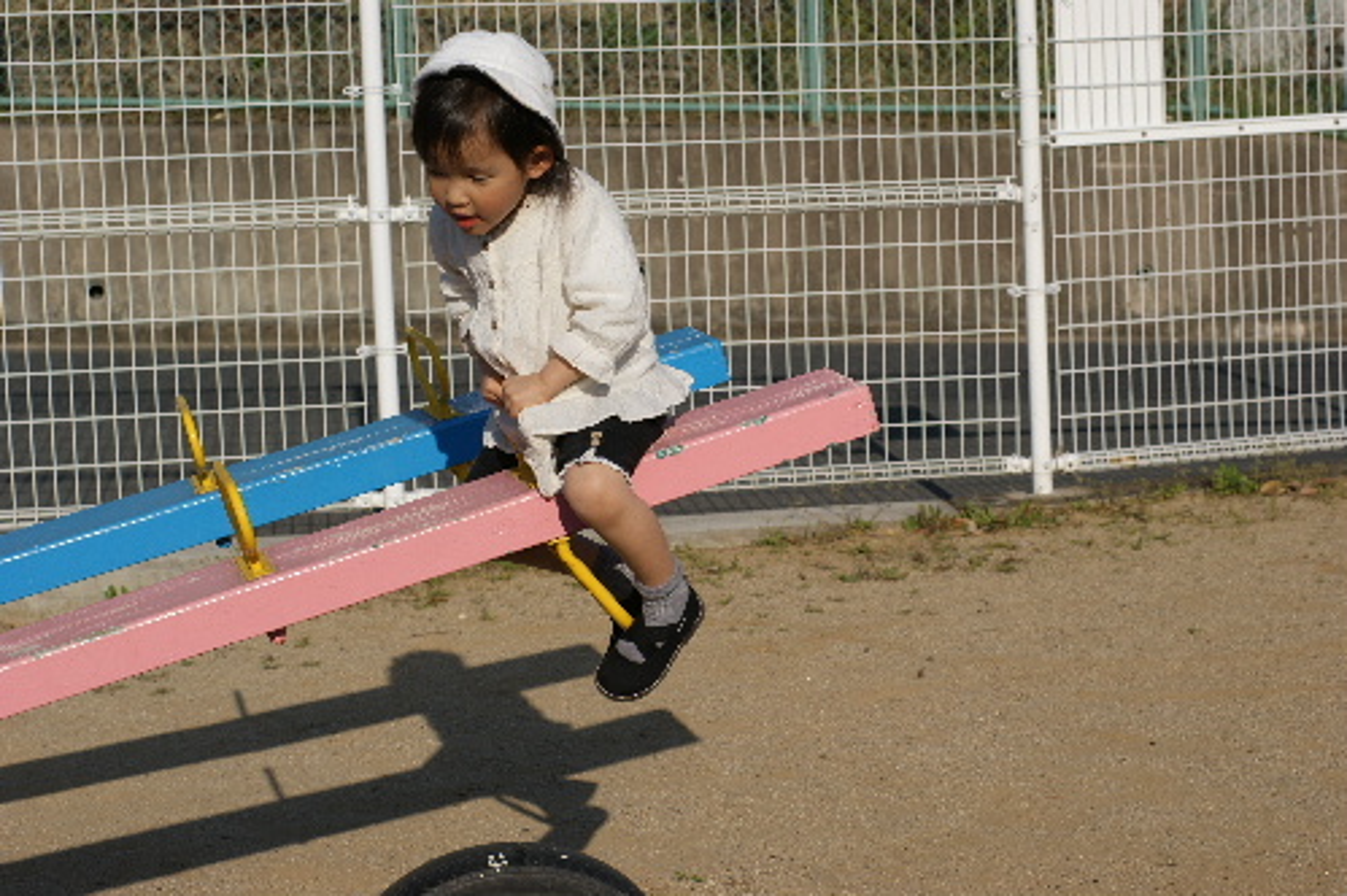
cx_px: 674
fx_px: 2804
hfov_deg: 27.0
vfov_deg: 18.2
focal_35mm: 75
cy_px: 448
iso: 100
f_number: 6.3
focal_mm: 50
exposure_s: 1/800
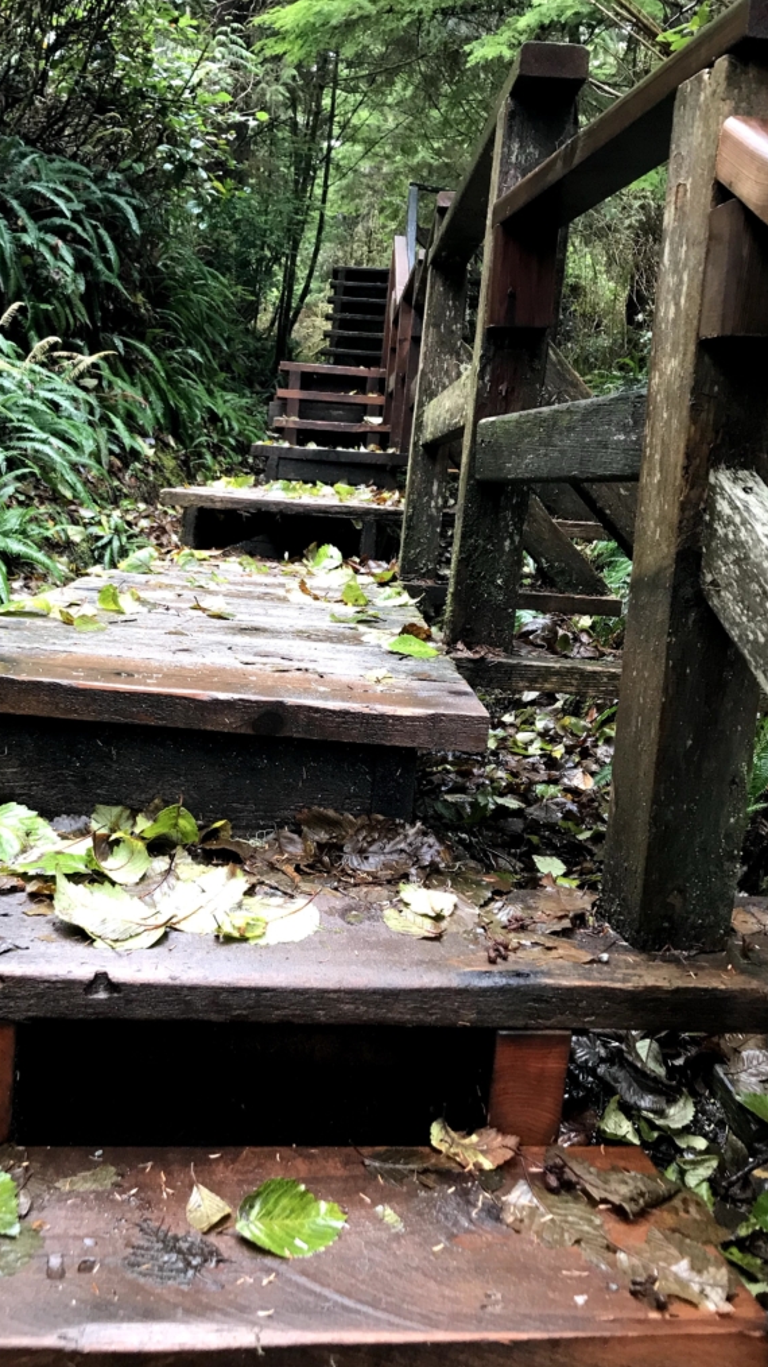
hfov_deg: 37.4
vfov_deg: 62.6
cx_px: 269
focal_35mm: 31
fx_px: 1123
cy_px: 678
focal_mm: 3.99
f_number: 1.8
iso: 40
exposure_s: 1/17
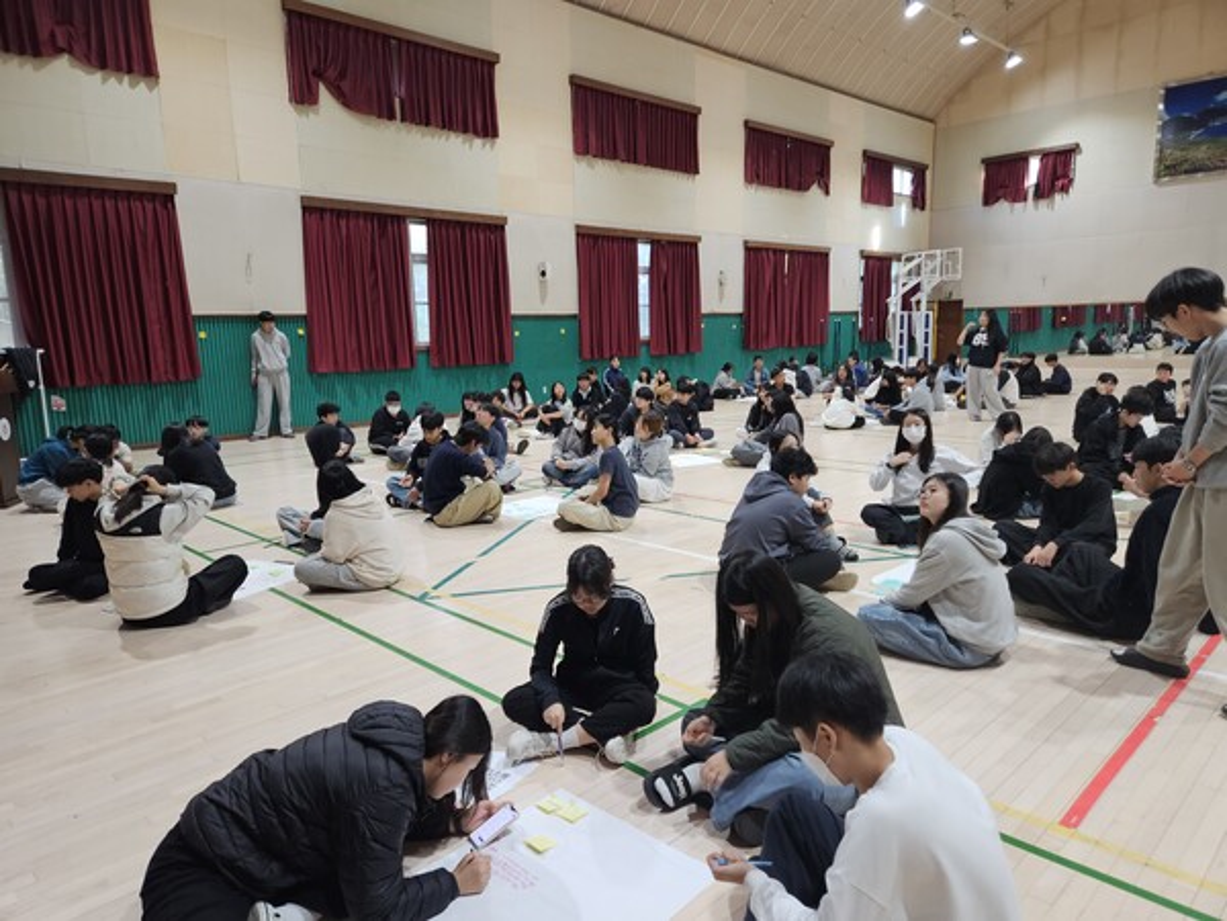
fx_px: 815
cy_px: 460
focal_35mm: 23
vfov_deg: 58.9
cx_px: 614
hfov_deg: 73.9
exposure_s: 1/120
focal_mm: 5.4
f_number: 1.8
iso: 160
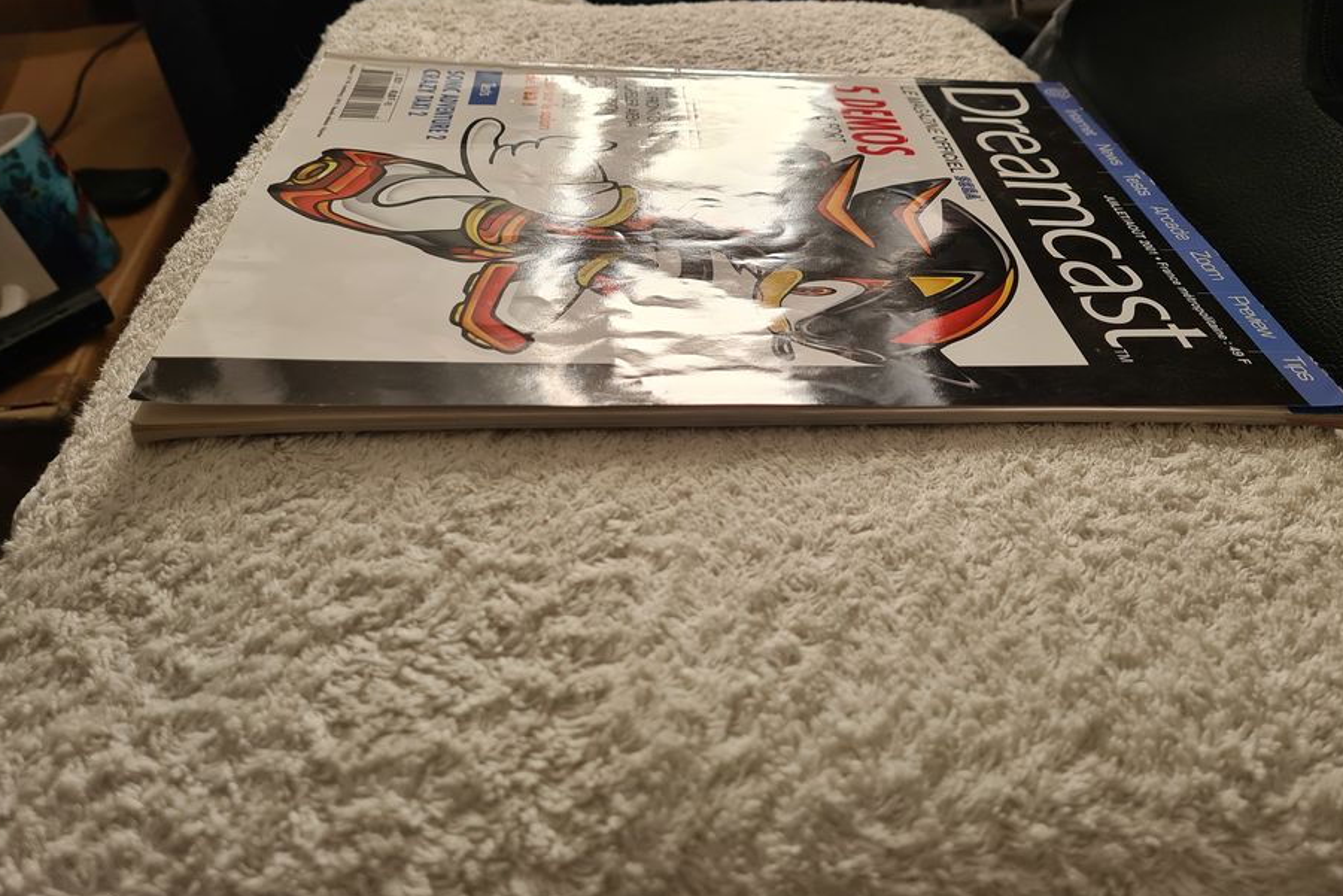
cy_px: 401
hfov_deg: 61.8
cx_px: 721
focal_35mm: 30
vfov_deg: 43.6
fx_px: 1119
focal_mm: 5.4
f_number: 1.8
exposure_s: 1/100
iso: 100
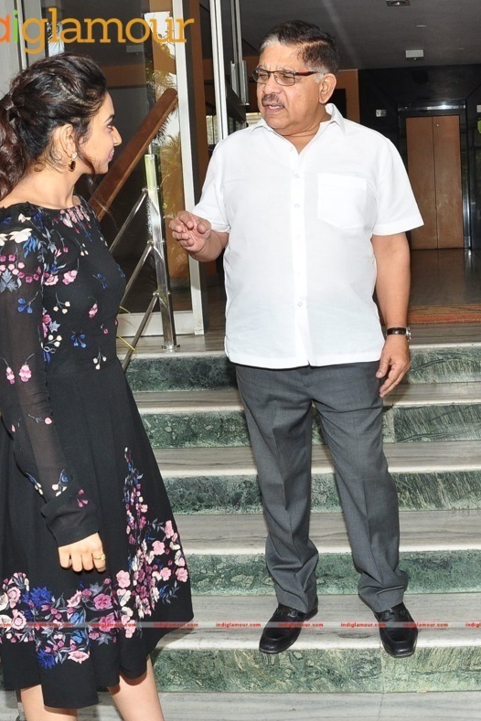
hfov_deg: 31.2
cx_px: 425
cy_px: 360
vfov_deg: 47.4
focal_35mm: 41
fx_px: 822
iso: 400
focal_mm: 18
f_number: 8
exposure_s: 1/125
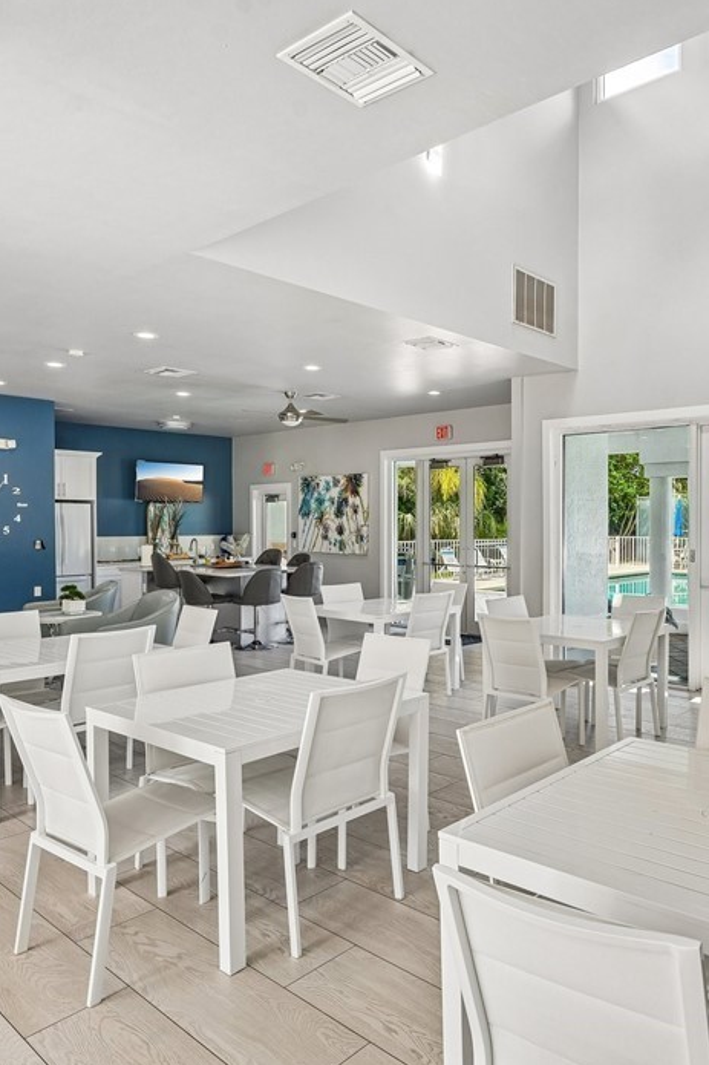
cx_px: 511
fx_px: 739
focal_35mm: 25
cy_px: 534
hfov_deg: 49.7
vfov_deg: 71.5
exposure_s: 1/125
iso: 400
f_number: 8
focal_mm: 16
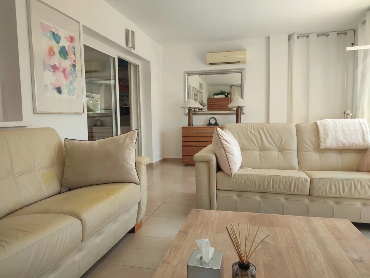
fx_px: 267
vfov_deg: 54.9
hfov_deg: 69.4
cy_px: 139
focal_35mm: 25
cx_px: 185
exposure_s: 1/100
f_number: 1.9
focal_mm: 6.04
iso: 77
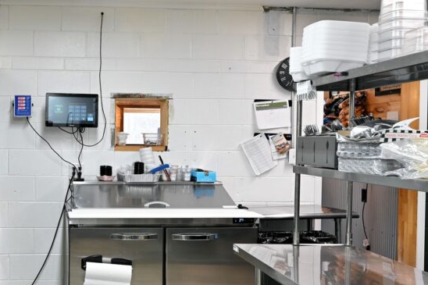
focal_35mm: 46
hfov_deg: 41.1
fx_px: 547
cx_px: 89
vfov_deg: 29.2
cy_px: 150
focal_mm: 21
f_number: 5.6
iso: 200
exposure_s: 1/25
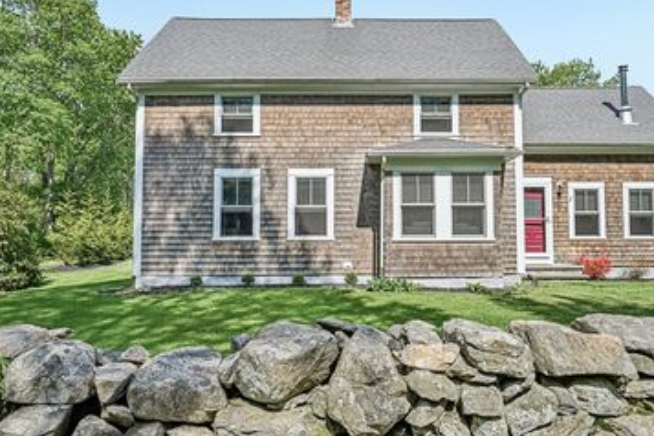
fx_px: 509
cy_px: 206
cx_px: 359
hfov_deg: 65.3
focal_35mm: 28
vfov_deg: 46.4
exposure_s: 1/1000
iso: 400
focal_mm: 20
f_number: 8
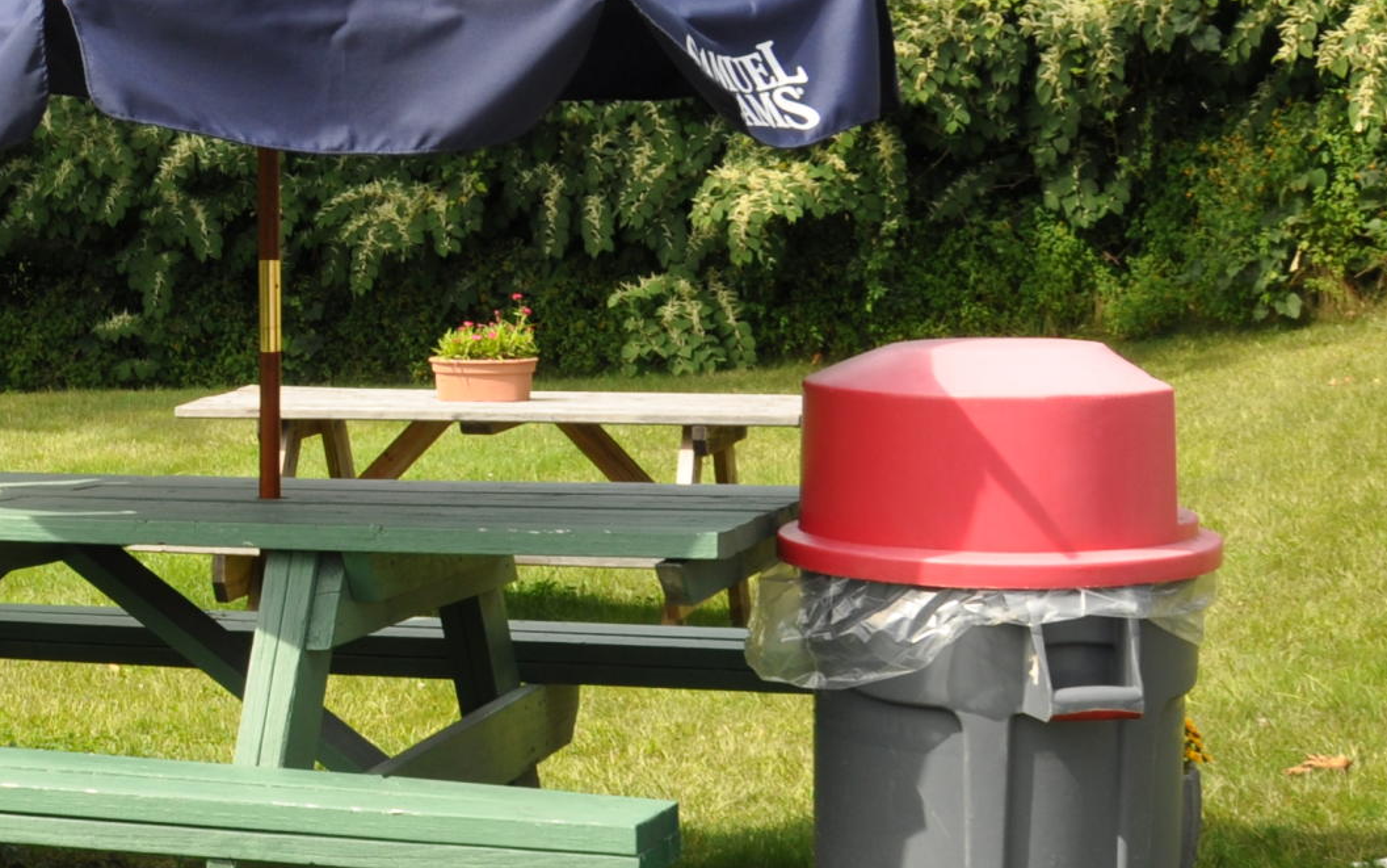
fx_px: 2949
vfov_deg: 16.7
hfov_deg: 24.0
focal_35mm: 78
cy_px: 297
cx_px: -289
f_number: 10
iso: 200
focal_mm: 18
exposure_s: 1/100
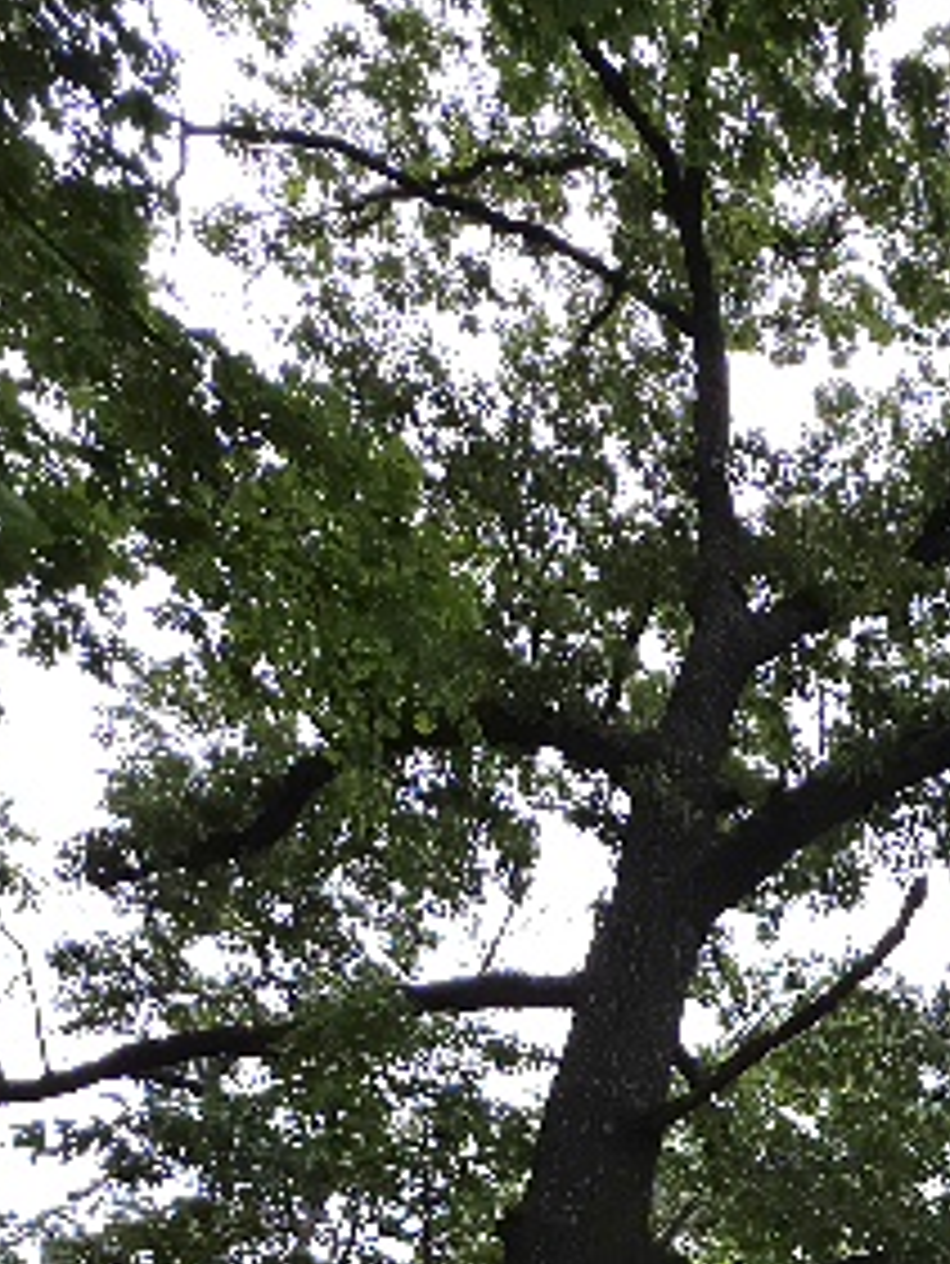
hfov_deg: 30.8
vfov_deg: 40.5
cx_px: 1216
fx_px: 1353
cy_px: 1390
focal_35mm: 37
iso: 16
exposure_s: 1/357
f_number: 1.9
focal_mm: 2.2
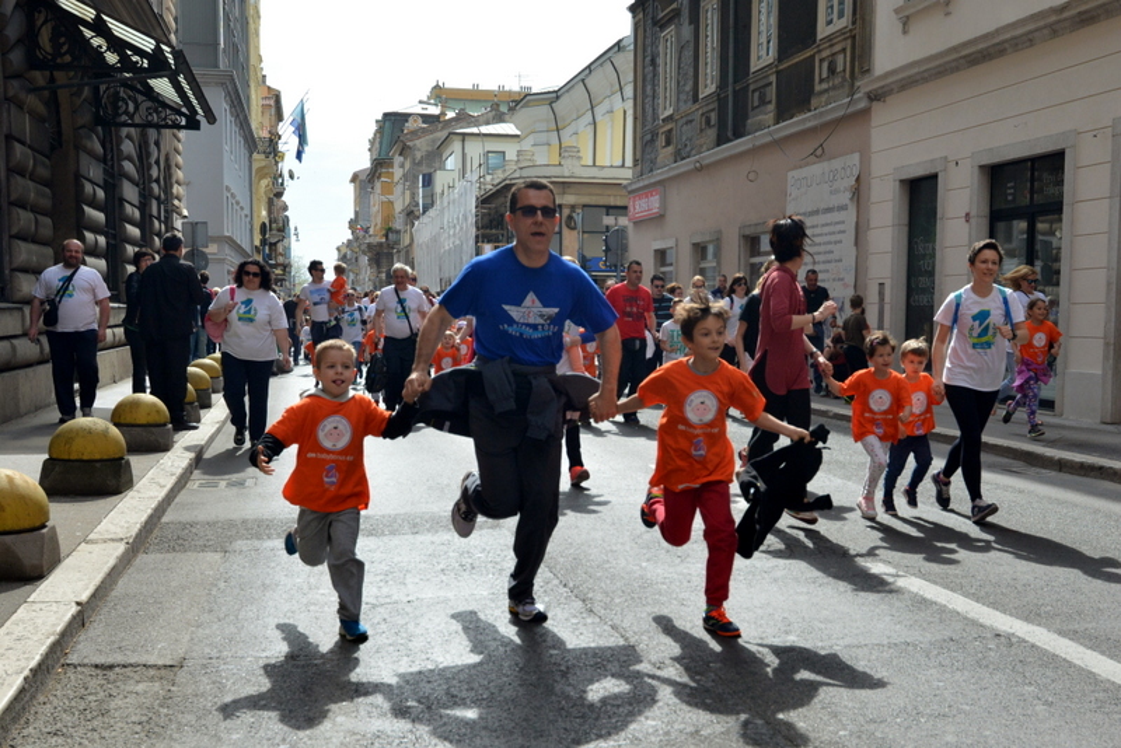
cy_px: 374
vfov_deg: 43.6
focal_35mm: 30
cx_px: 560
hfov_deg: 61.9
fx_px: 934
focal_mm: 20
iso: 400
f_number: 6.7
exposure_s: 1/1500
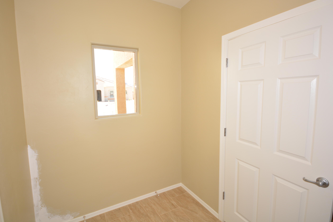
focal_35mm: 16
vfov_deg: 73.7
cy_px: 105
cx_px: 157
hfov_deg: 96.6
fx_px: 148
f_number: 4.5
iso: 200
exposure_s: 1/80
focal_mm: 10
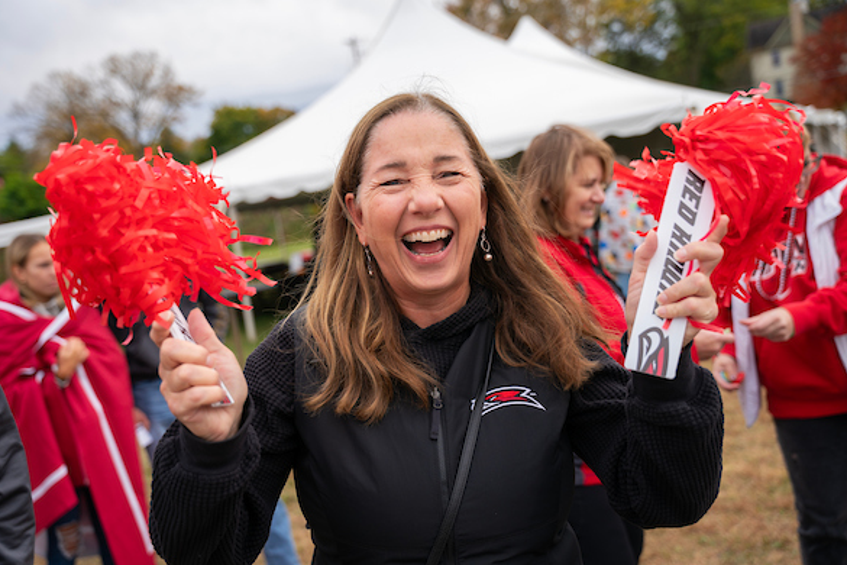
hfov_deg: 48.8
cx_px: 414
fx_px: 934
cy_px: 287
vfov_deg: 33.6
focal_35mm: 40
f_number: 3.2
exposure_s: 1/500
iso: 160
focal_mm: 38.7
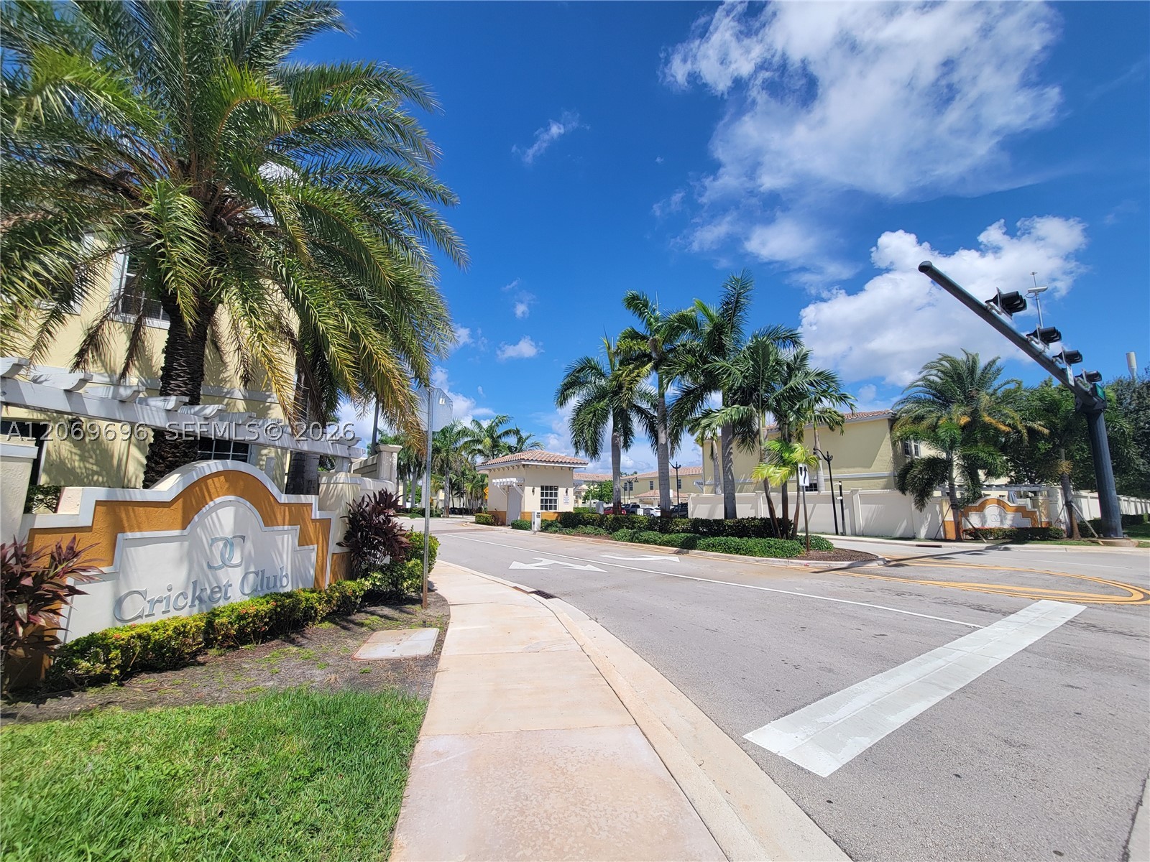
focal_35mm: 13
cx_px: 575
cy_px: 431
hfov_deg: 106.2
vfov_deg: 89.9
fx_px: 432
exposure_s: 1/2192
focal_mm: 2.2
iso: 50
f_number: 2.2
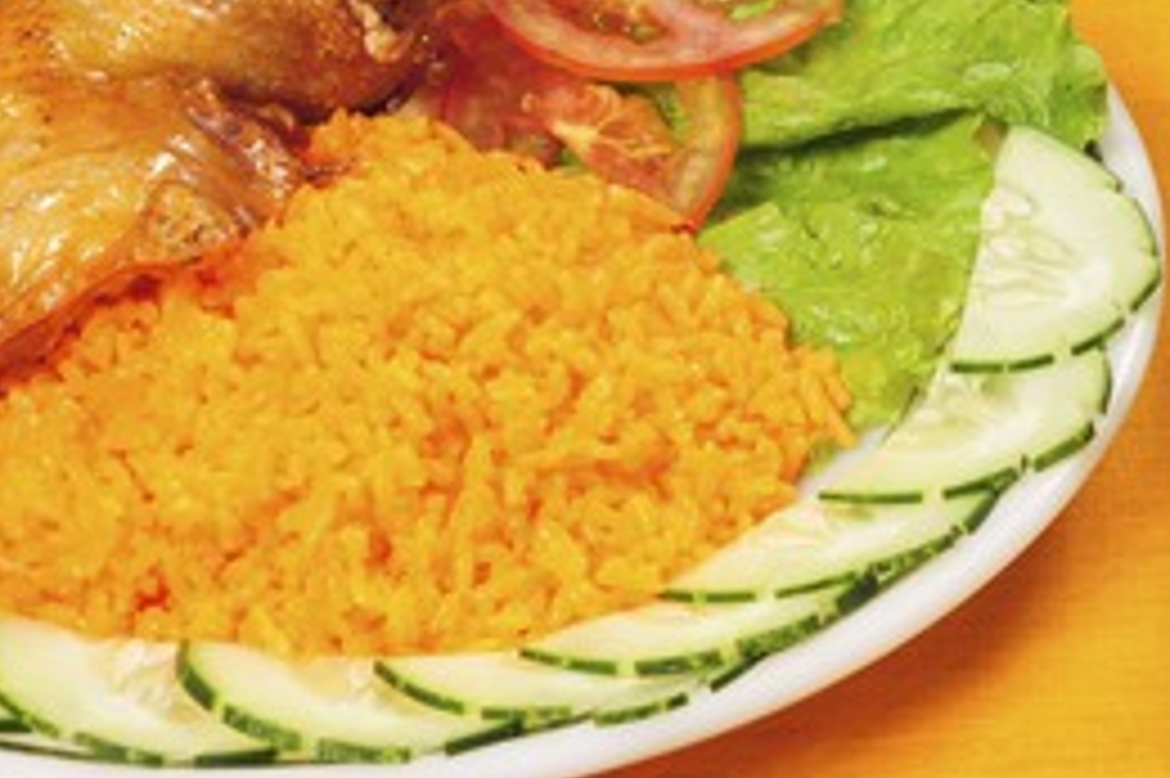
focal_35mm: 118
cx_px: 1174
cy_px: 506
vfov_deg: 11.6
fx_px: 3832
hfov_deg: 17.0
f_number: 13
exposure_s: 1/125
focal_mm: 32
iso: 400
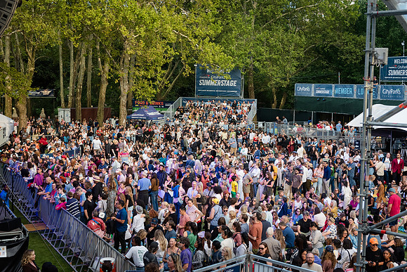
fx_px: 565
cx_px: 204
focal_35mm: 50
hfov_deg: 39.6
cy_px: 136
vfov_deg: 27.0
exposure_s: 1/800
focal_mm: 50
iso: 2000
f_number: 4
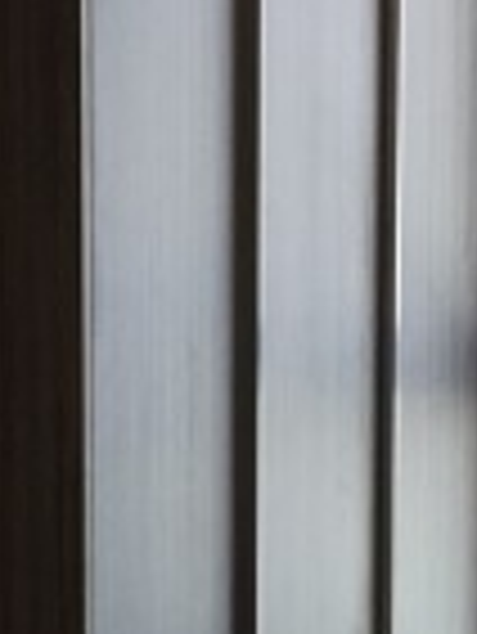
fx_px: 4073
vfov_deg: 8.7
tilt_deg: -11.7
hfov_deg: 6.7
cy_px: 971
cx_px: 292
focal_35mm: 222
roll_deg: -0.9
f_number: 2.2
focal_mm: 4.15
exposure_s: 1/40
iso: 32
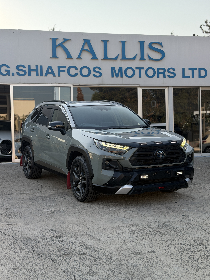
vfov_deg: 39.7
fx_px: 388
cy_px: 140
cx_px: 105
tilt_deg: -0.6
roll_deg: +0.8
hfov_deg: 30.3
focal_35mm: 48
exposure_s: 1/675
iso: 80
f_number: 1.78
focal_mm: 6.76
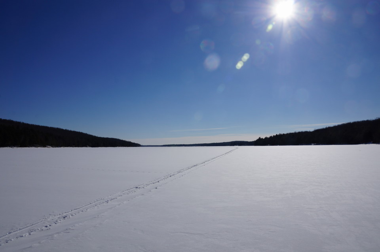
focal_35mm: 27
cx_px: 190
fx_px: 285
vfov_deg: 47.8
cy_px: 126
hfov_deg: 67.4
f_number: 13
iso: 100
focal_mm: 18
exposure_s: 1/640
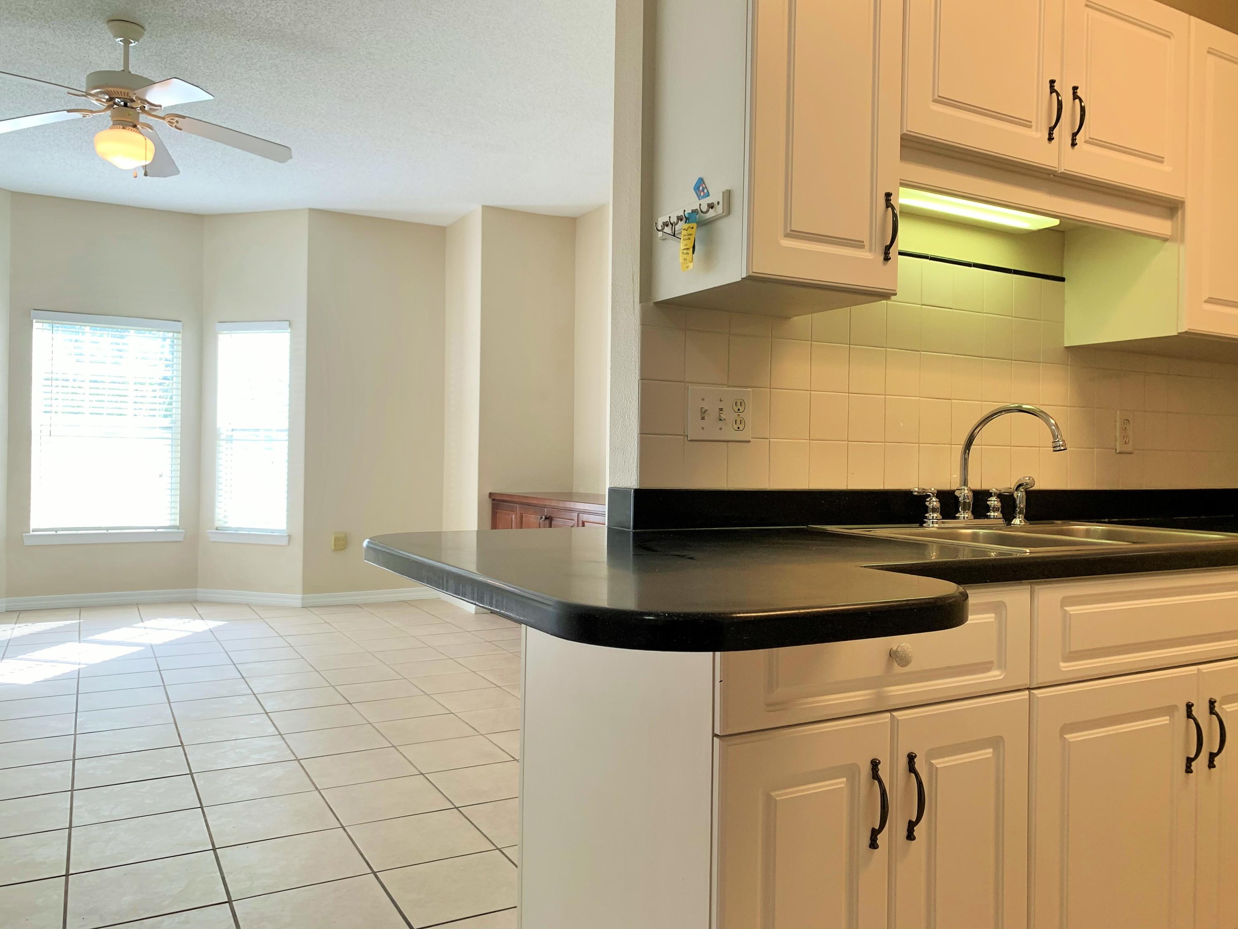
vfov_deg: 53.1
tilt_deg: +0.7
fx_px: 930
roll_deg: -1.6
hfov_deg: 67.3
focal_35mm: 26
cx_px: 619
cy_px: 464
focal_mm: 4.25
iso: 50
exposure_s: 1/120
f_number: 1.8
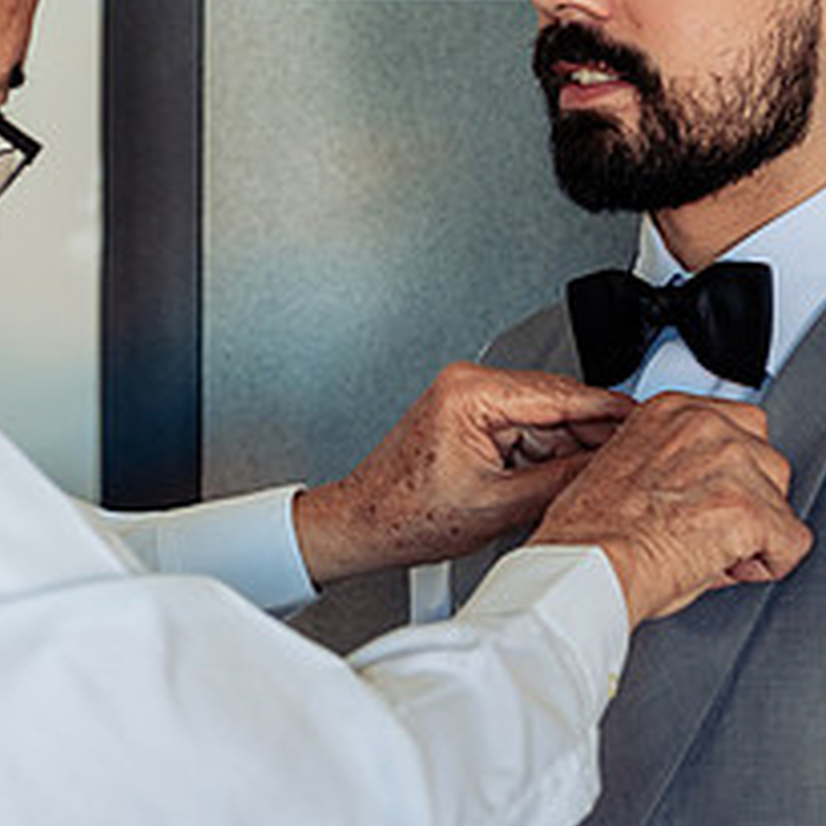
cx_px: 262
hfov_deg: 14.3
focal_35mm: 122
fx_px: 3294
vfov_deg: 14.2
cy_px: 224
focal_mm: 50
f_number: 4.5
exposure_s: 1/100
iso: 800
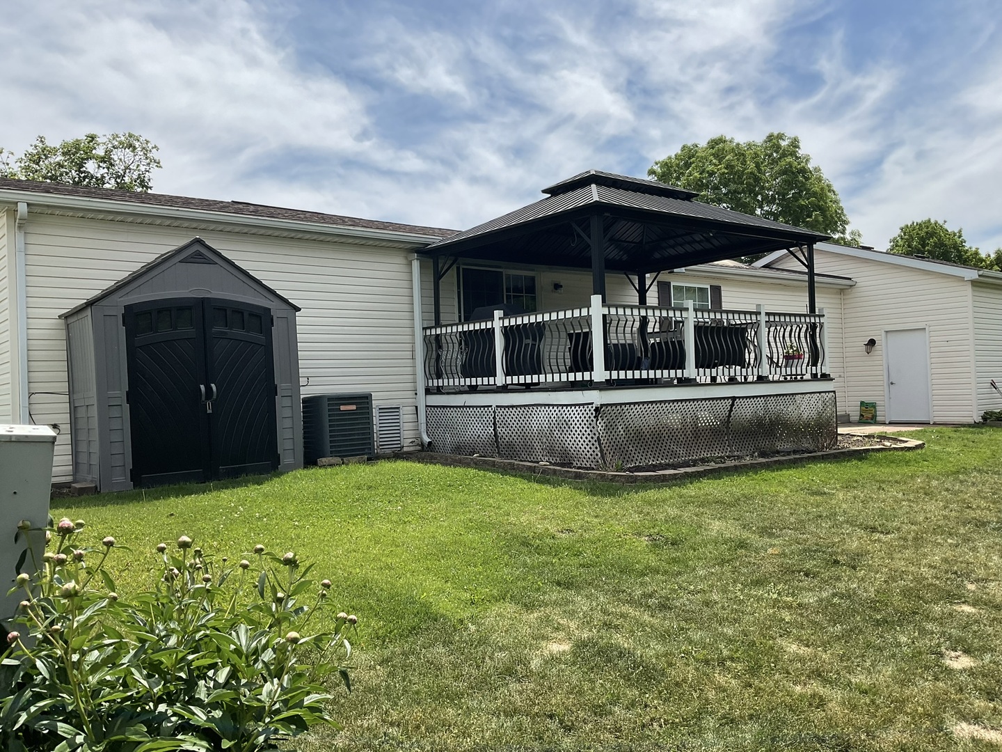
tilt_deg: +0.7
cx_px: 501
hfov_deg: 61.7
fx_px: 839
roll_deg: +1.3
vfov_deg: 48.2
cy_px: 376
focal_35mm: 29
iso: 16
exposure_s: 1/2667
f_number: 1.8
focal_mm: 3
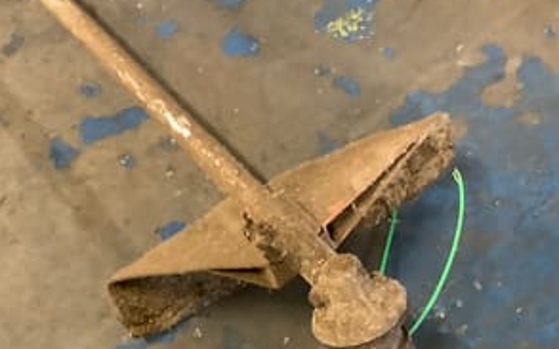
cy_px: 314
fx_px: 853
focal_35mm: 56
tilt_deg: -63.3
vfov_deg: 22.6
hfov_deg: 36.2
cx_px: 319
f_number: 2.4
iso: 640
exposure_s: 1/25
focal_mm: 3.3
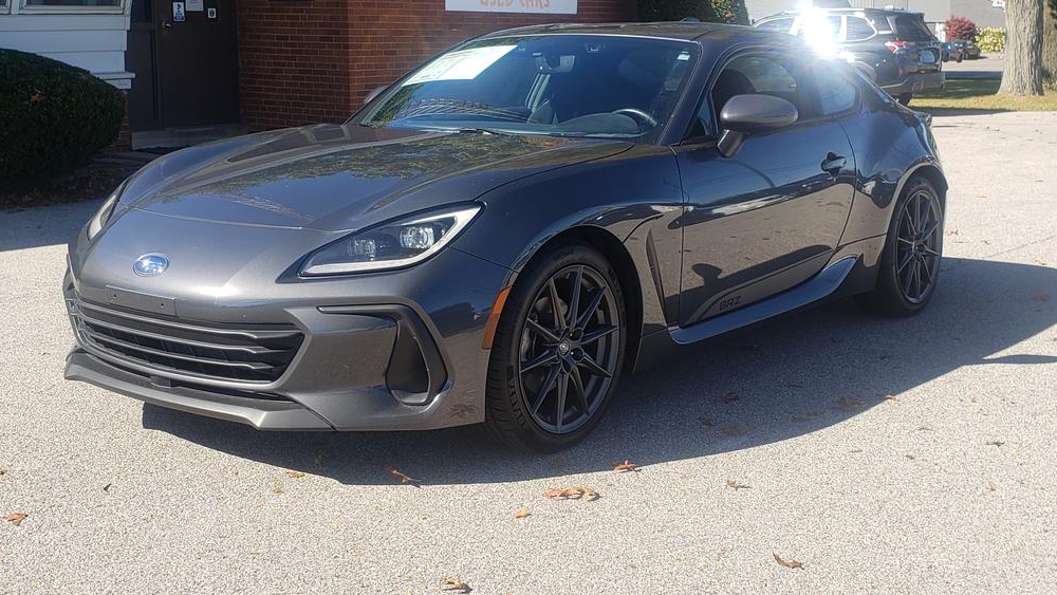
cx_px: 518
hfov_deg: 66.0
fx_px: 813
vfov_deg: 40.0
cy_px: 237
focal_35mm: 29
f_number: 2.4
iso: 50
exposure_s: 1/746
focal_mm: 4.3
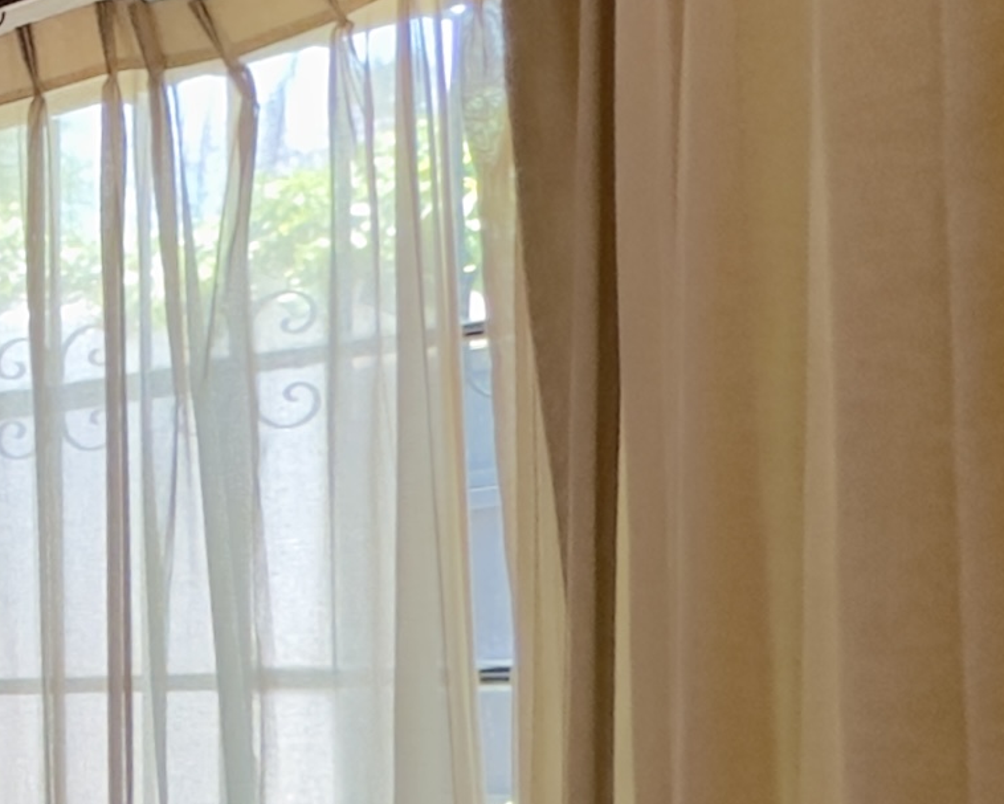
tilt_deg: +4.9
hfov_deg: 14.5
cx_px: -1505
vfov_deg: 22.2
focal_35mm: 69
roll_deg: +0.1
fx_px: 2051
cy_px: 342
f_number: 2.2
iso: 160
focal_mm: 2.22
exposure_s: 1/60
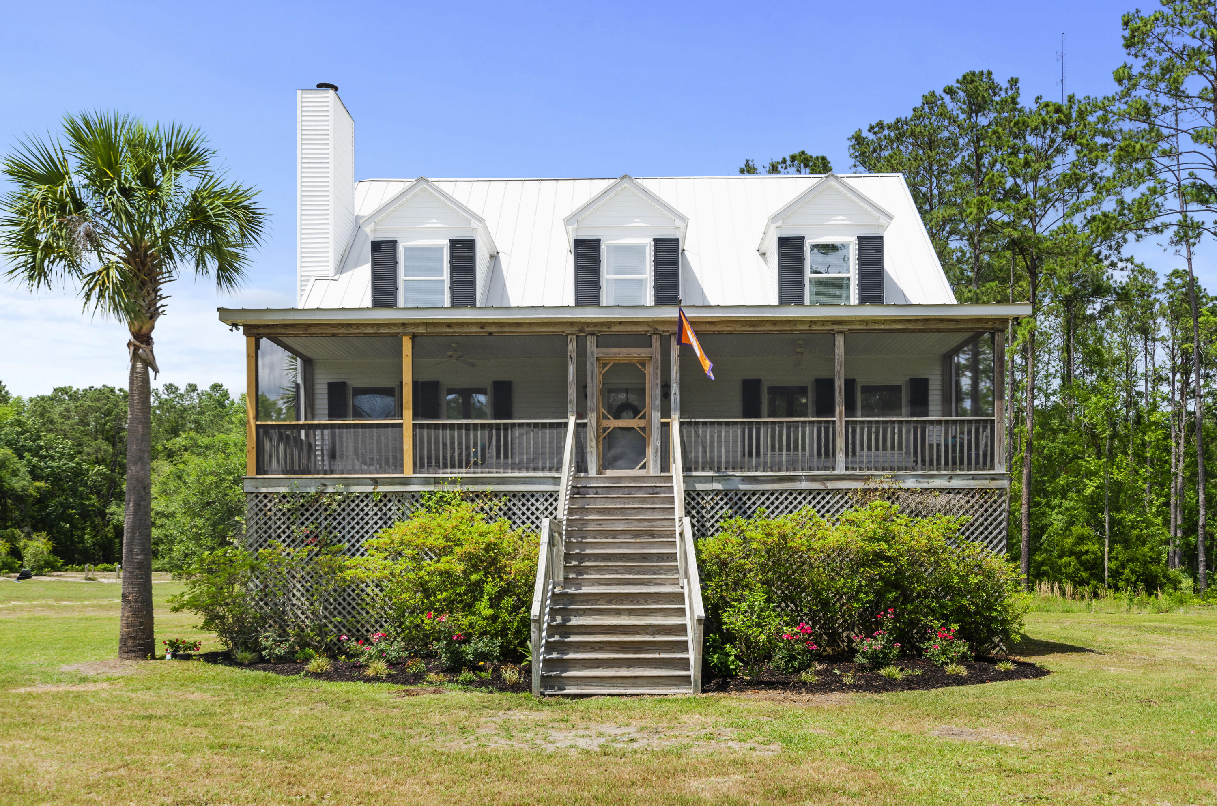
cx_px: 608
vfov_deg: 43.4
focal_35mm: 30
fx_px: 1012
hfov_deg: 62.0
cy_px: 403
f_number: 9
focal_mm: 20
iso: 100
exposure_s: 1/320
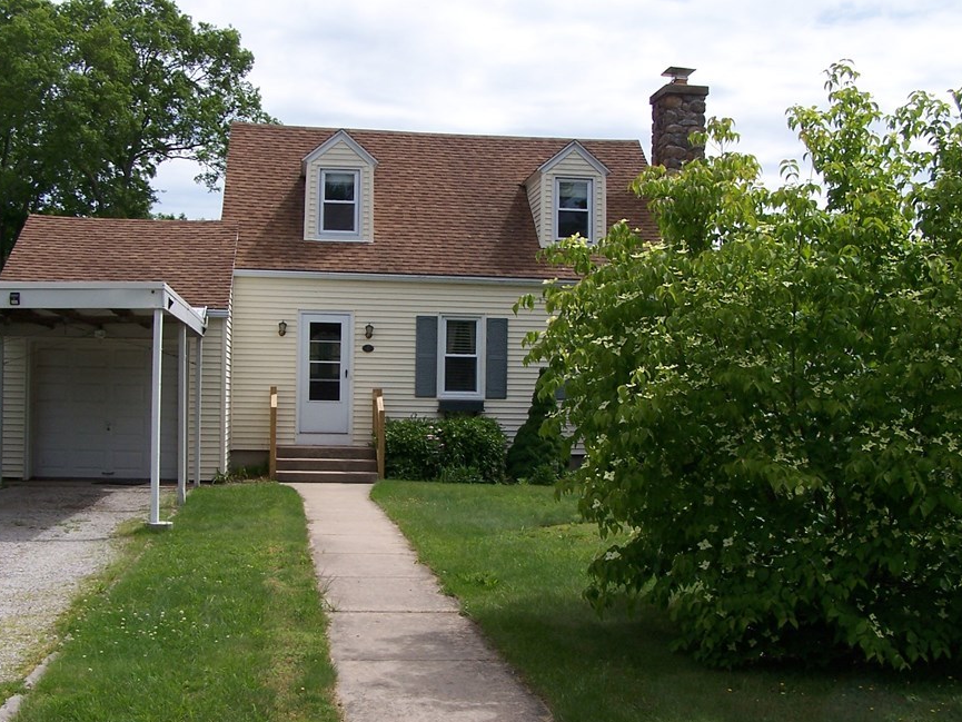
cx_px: 465
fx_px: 1251
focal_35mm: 45
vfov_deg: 32.2
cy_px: 390
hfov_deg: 42.1
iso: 80
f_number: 4
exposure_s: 1/800
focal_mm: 6.3
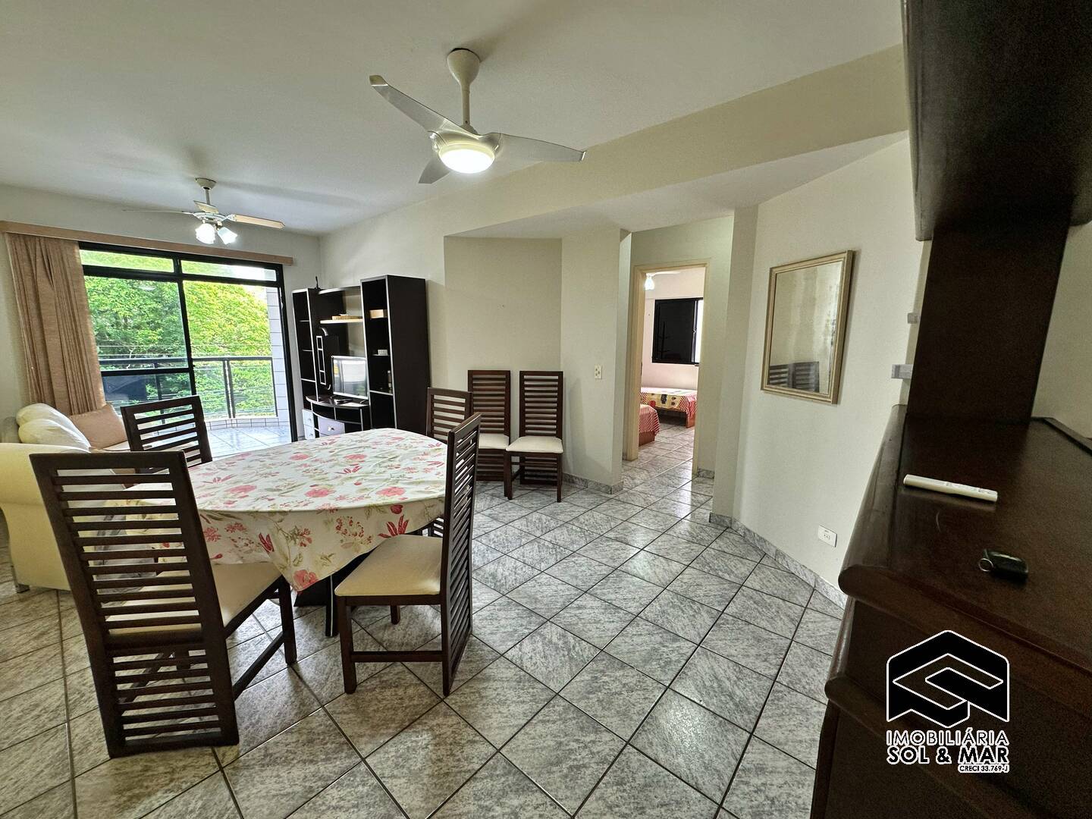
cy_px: 410
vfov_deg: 85.7
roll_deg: -0.6
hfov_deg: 102.1
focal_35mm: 14
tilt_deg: -9.7
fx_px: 442
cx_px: 546
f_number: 2.2
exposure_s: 1/120
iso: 100
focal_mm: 2.22
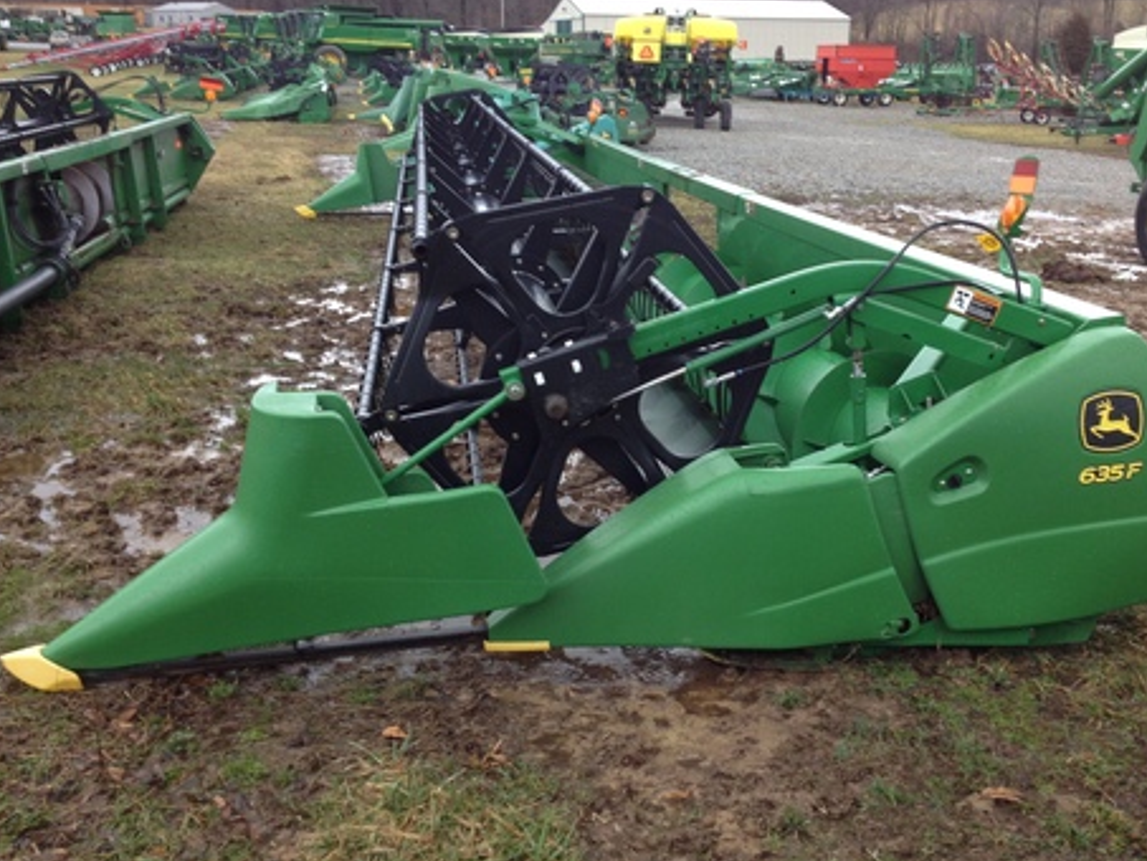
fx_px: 1392
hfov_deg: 44.7
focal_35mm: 42
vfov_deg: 34.4
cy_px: 403
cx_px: 651
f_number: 2.4
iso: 50
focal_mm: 4.28
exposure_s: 1/60
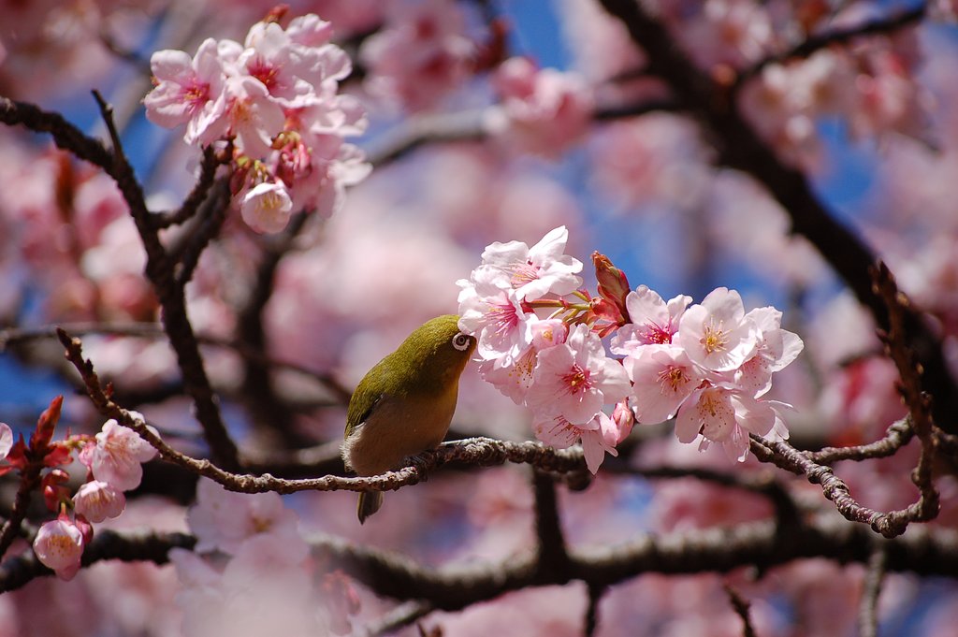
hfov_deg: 6.9
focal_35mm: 300
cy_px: 318
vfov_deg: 4.6
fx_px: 7977
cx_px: 479
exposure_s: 1/750
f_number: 5.6
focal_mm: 200
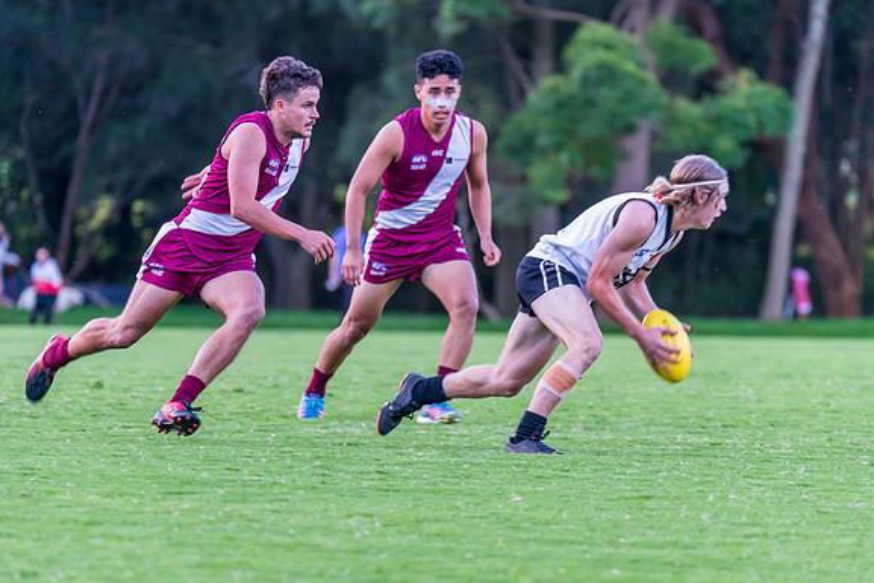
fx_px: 8135
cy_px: 299
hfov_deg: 6.2
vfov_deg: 4.1
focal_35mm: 335
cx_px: 423
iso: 1600
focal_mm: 320
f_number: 5.6
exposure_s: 1/200
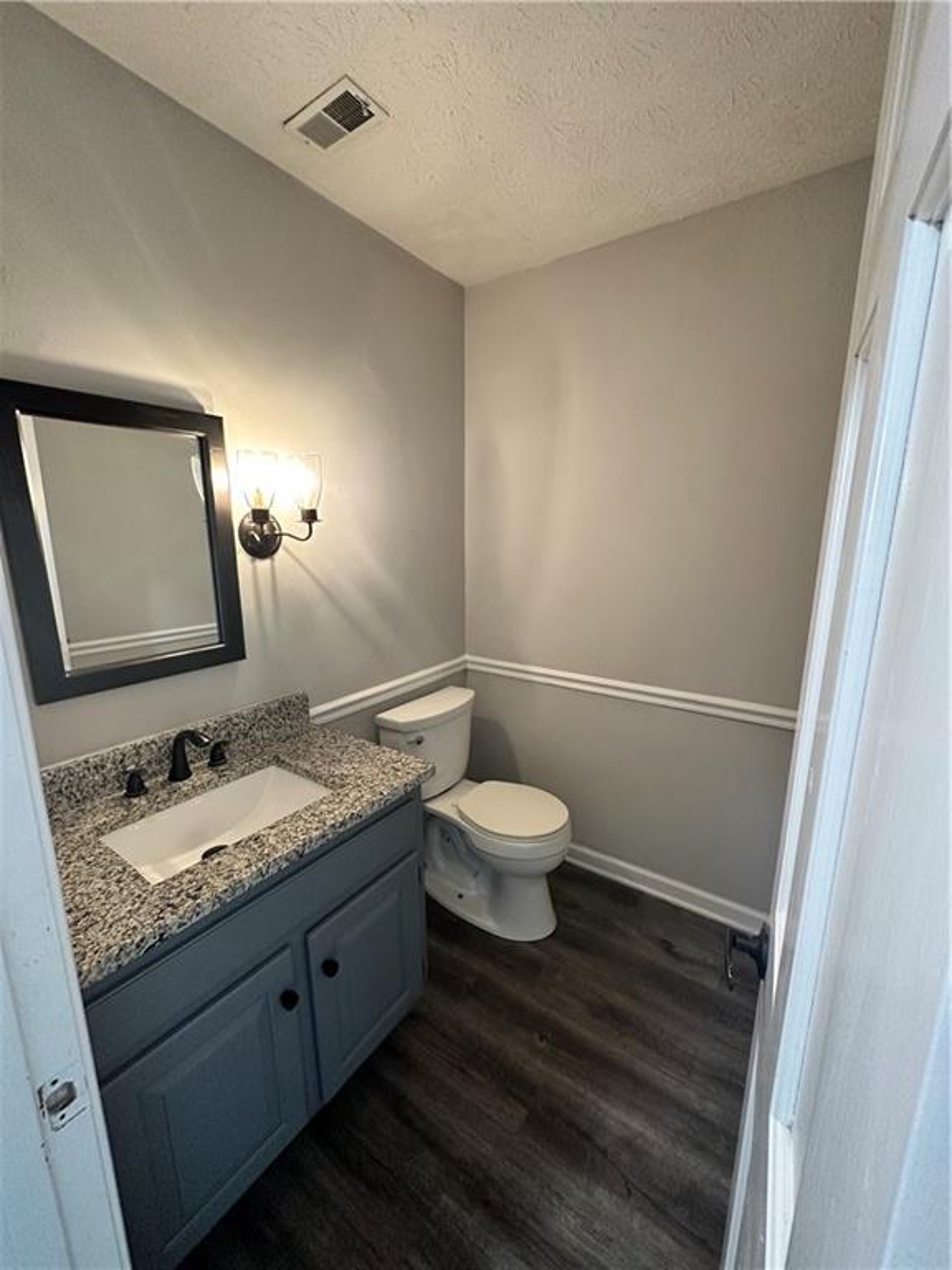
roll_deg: +0.0
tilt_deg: -11.6
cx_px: 476
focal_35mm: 14
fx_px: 513
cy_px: 635
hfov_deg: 85.7
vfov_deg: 102.1
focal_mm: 2.22
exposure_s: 1/60
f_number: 2.2
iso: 250
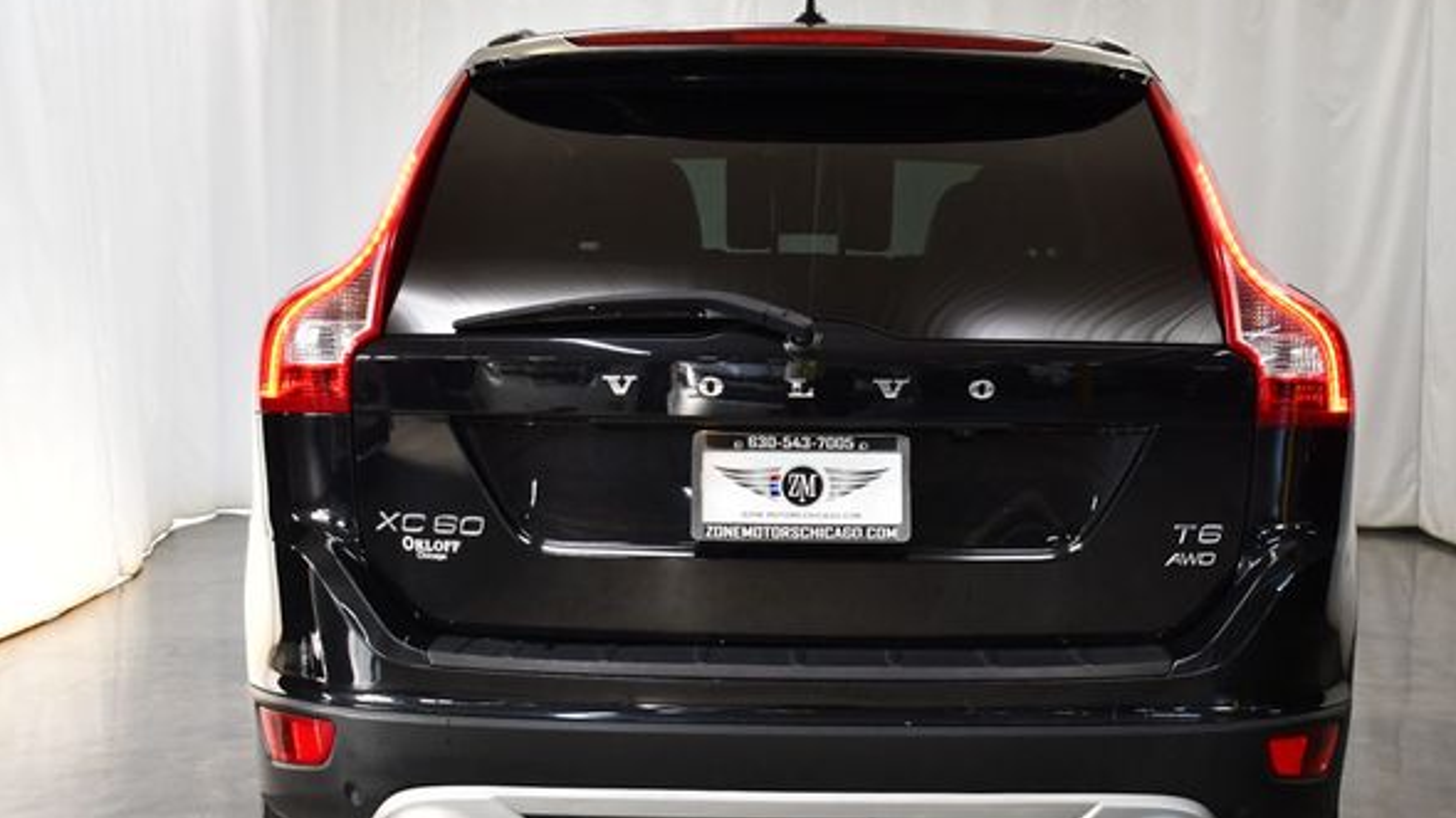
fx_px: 2200
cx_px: 786
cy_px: 497
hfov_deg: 36.6
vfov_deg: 21.0
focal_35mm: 57
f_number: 4
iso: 800
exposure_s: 1/160
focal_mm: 25
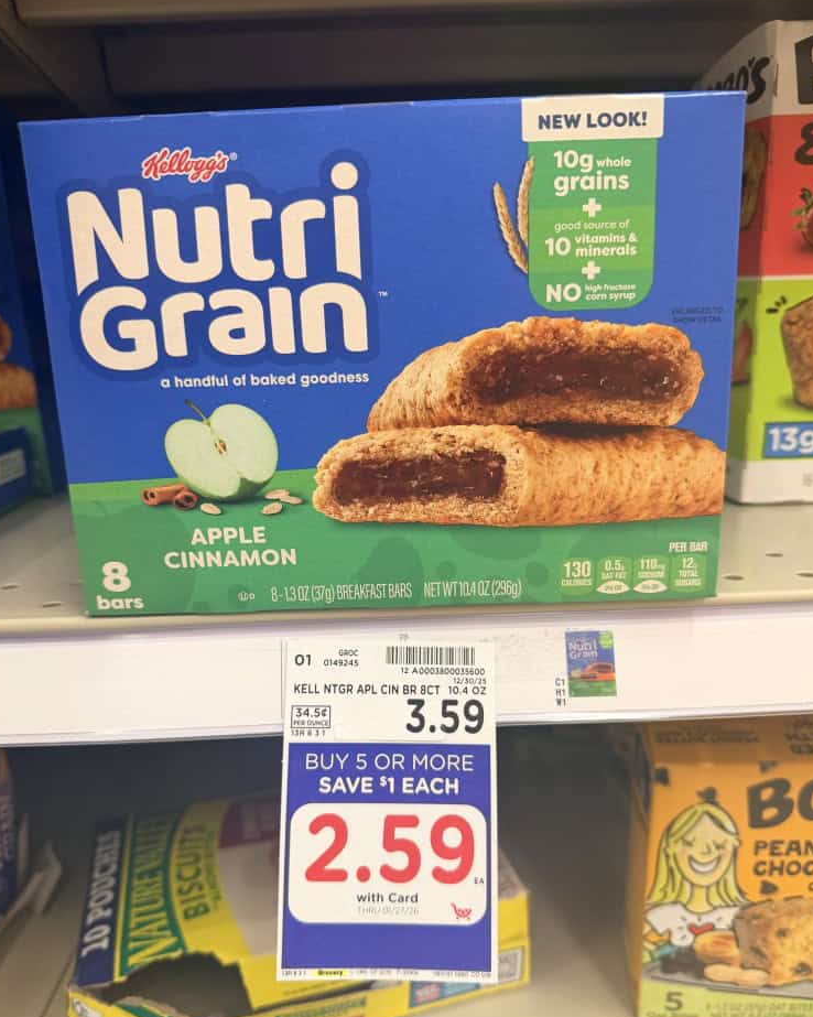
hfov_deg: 54.9
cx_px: 413
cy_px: 549
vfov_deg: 65.9
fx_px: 782
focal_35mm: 26
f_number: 1.8
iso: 200
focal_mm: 6.8
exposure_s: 1/60
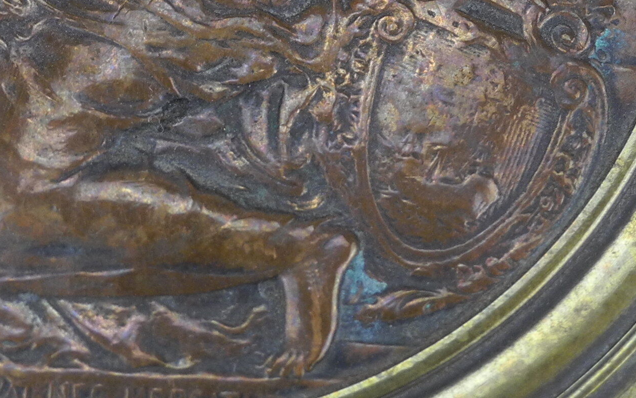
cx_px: 110
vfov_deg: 9.4
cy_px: -92
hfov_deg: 15.0
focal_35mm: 138
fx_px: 2392
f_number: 3.2
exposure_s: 1/120
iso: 100
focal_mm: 9.7
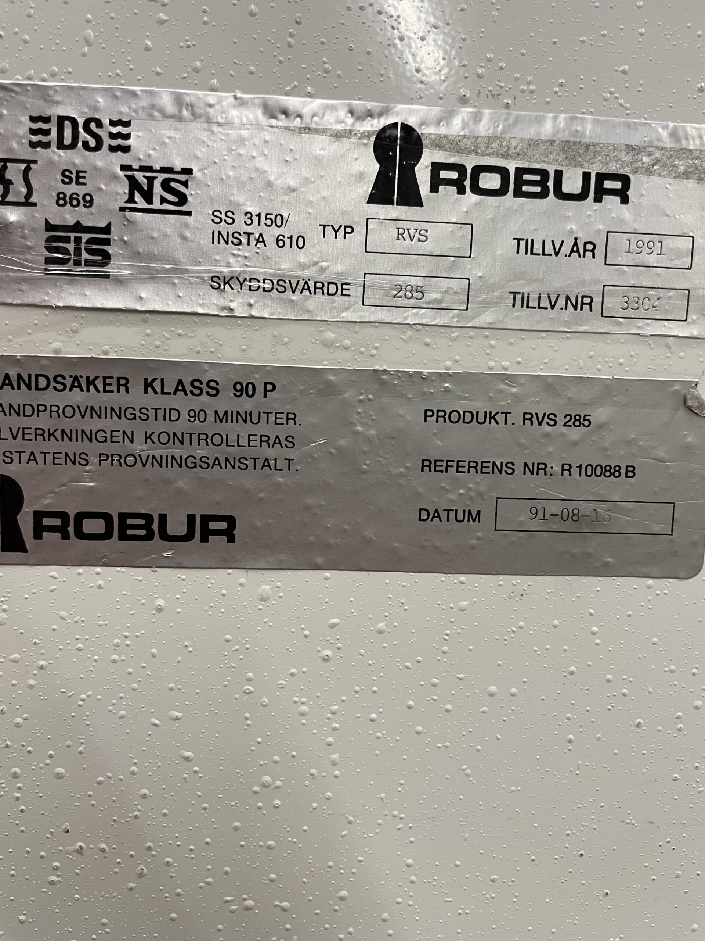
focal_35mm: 26
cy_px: 470
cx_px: 352
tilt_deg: -6.3
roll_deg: -2.7
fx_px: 706
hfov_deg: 53.1
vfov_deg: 67.3
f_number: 1.6
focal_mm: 4.2
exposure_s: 1/50
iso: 80
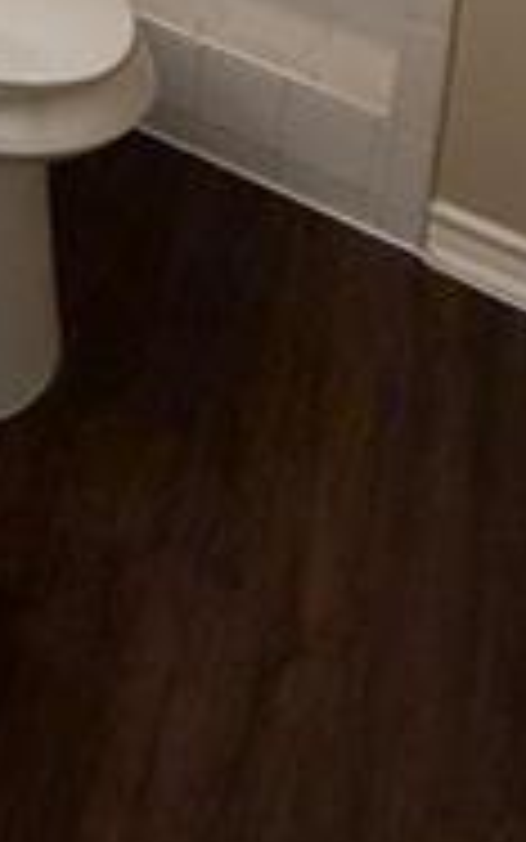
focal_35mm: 61
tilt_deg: -6.6
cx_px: -243
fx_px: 1398
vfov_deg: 20.1
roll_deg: -3.0
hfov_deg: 19.0
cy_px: -779
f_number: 2.2
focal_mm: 2.22
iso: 200
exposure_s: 1/60
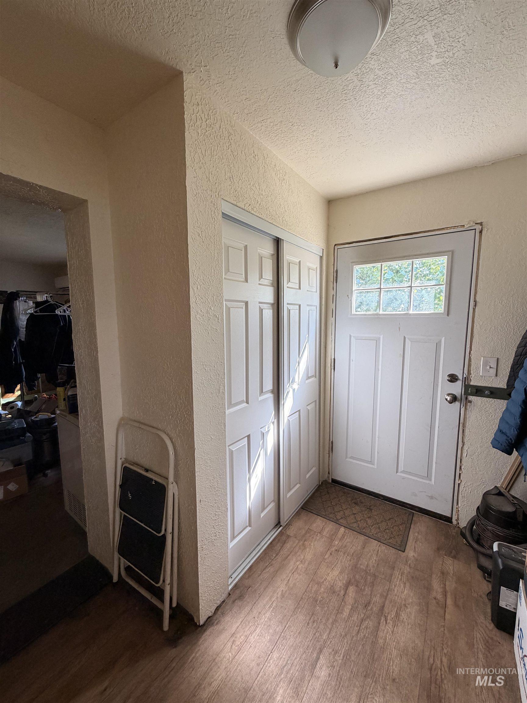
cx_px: 264
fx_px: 284
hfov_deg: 85.7
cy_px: 352
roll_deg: -0.3
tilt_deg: -6.8
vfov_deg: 102.1
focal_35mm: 14
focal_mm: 2.22
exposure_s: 1/121
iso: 250
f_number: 2.2
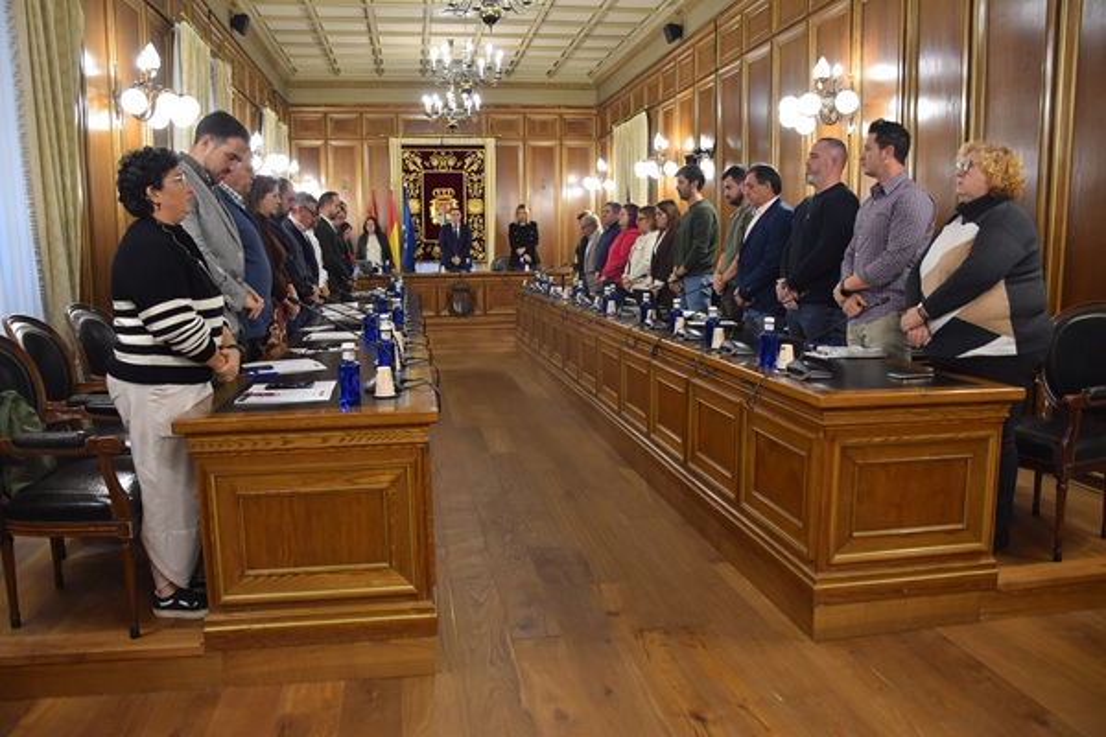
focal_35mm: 27
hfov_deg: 67.4
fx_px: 829
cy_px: 368
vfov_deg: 47.9
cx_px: 553
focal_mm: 18
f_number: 4
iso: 800
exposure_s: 1/60
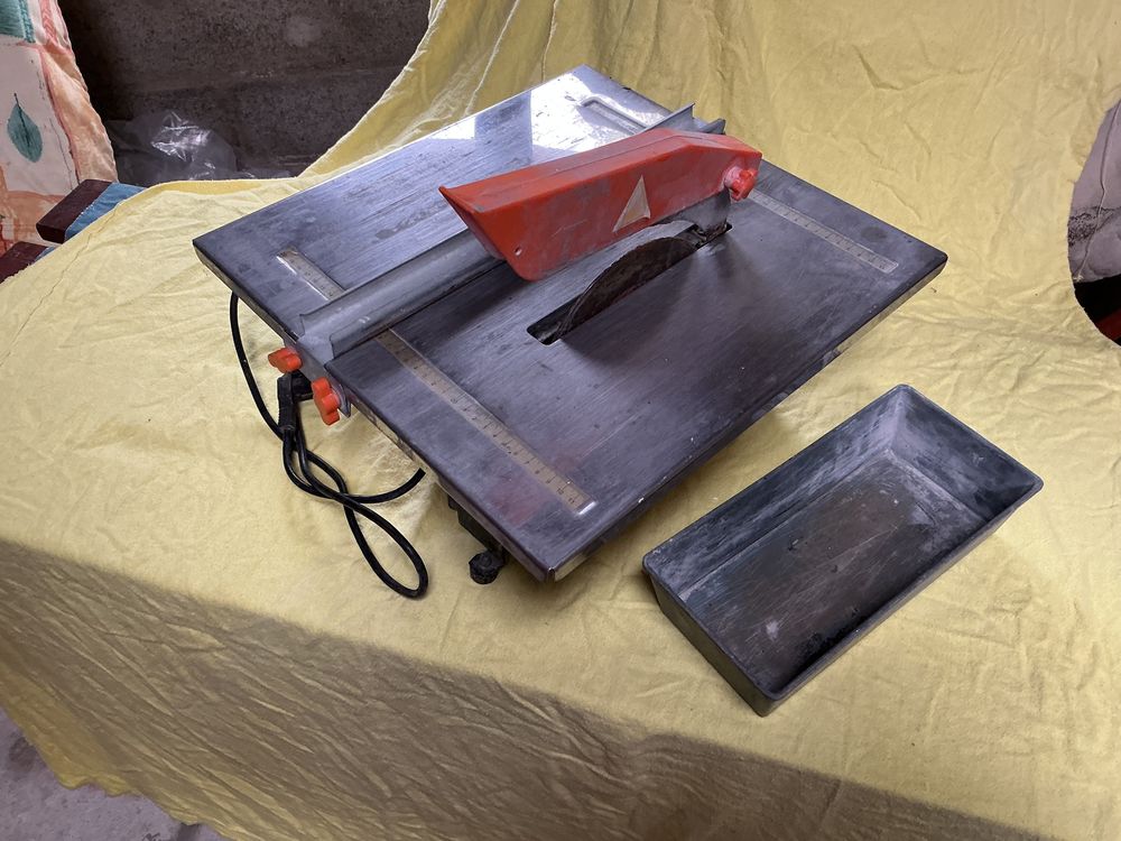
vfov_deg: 48.2
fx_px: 939
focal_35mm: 29
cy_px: 420
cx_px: 560
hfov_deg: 61.7
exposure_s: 1/60
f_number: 1.8
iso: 125
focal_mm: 3
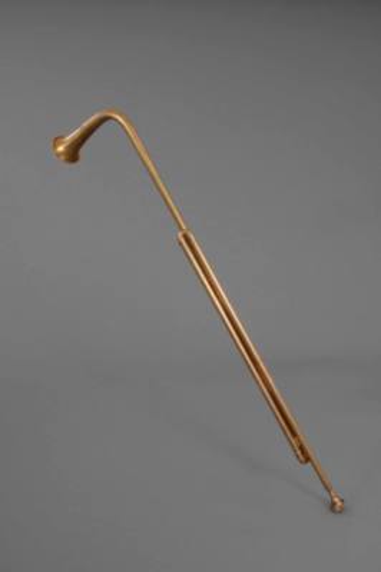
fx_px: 572
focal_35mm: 36
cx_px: 190
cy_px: 286
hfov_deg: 36.8
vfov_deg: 53.2
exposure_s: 1/125
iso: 100
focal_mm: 24
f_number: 13
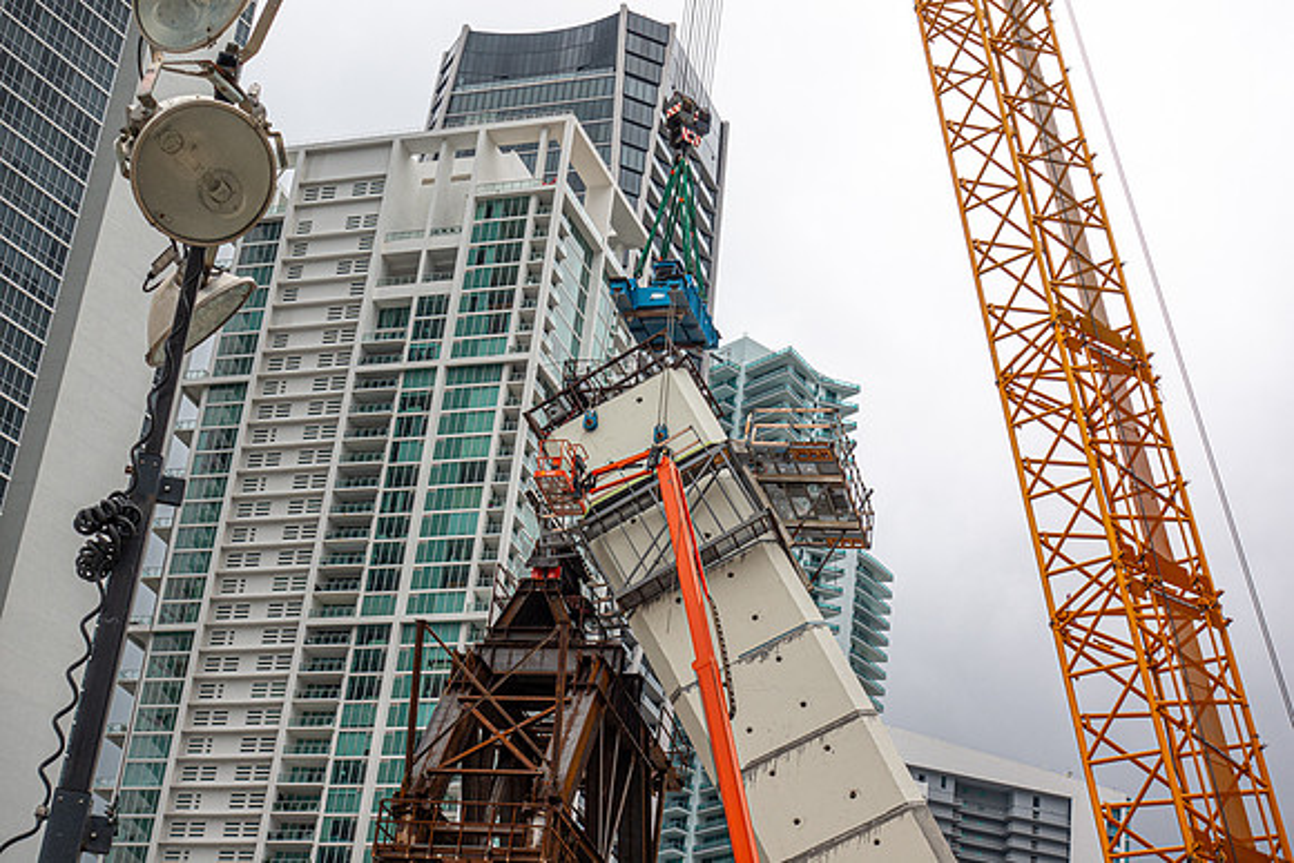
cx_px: 647
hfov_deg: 28.8
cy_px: 432
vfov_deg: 19.5
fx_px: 2517
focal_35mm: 70
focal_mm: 25.7
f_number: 6.3
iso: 125
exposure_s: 1/250
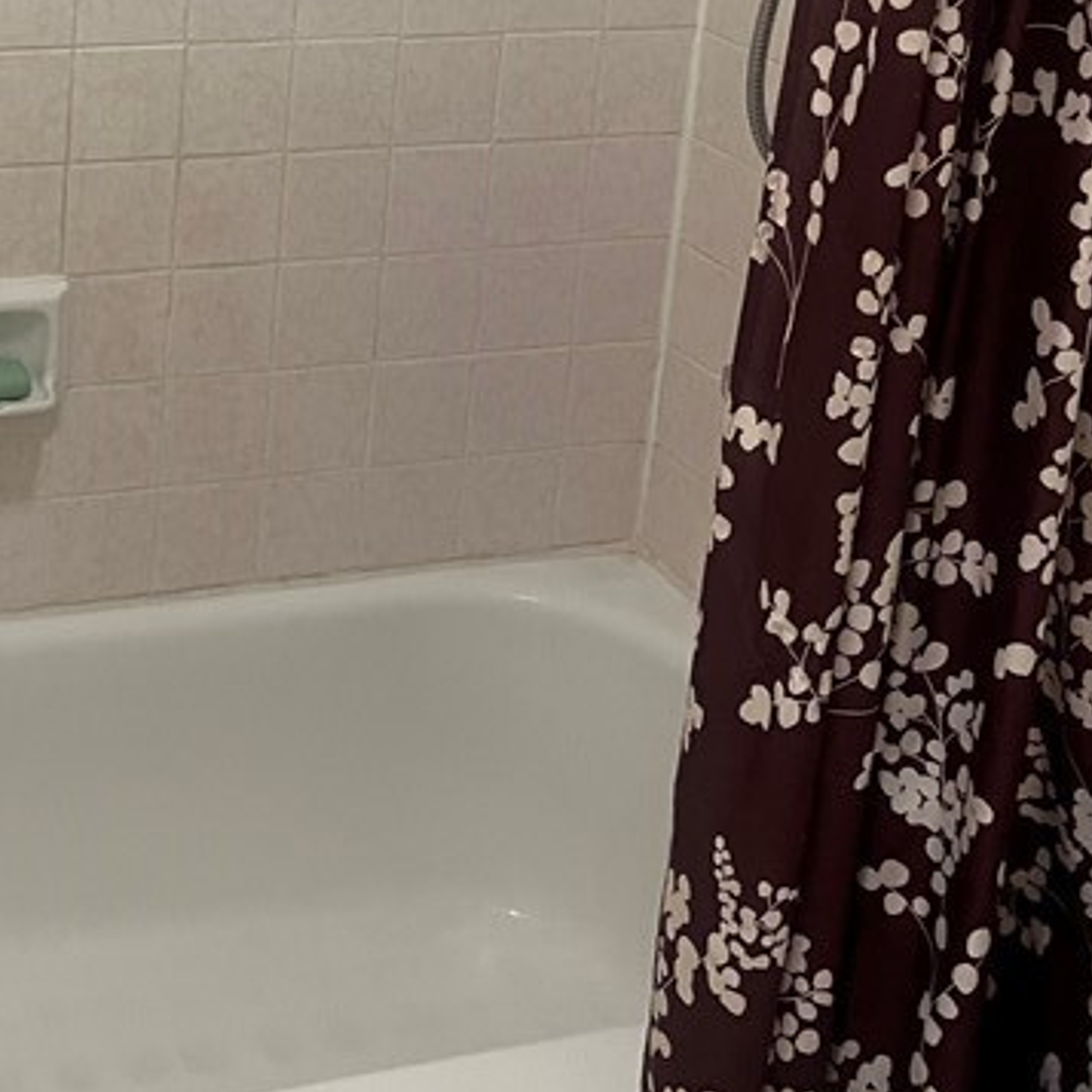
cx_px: 98
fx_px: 2356
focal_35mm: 66
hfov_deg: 25.3
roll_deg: -4.2
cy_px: -49
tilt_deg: -13.4
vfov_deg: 24.7
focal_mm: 5.1
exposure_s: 1/60
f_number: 1.6
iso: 250
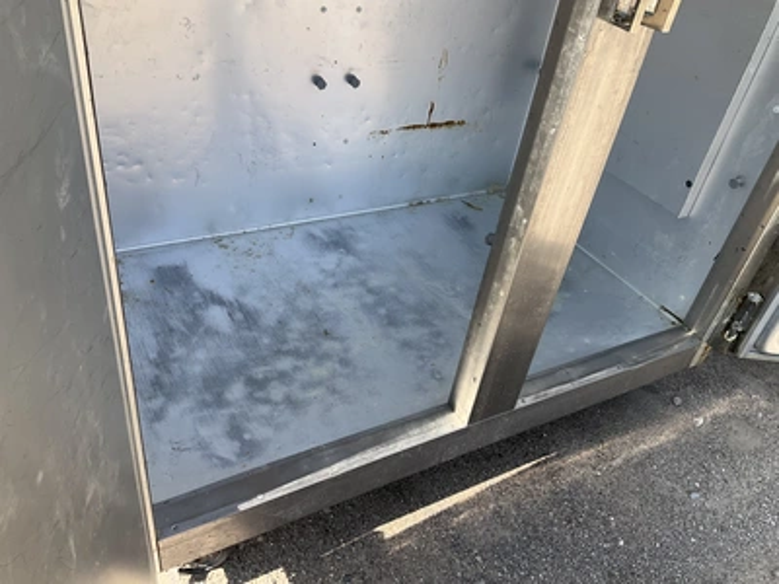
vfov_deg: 48.2
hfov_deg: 61.7
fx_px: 653
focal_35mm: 29
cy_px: 292
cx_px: 390
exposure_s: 1/657
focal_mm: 3
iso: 25
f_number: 1.8
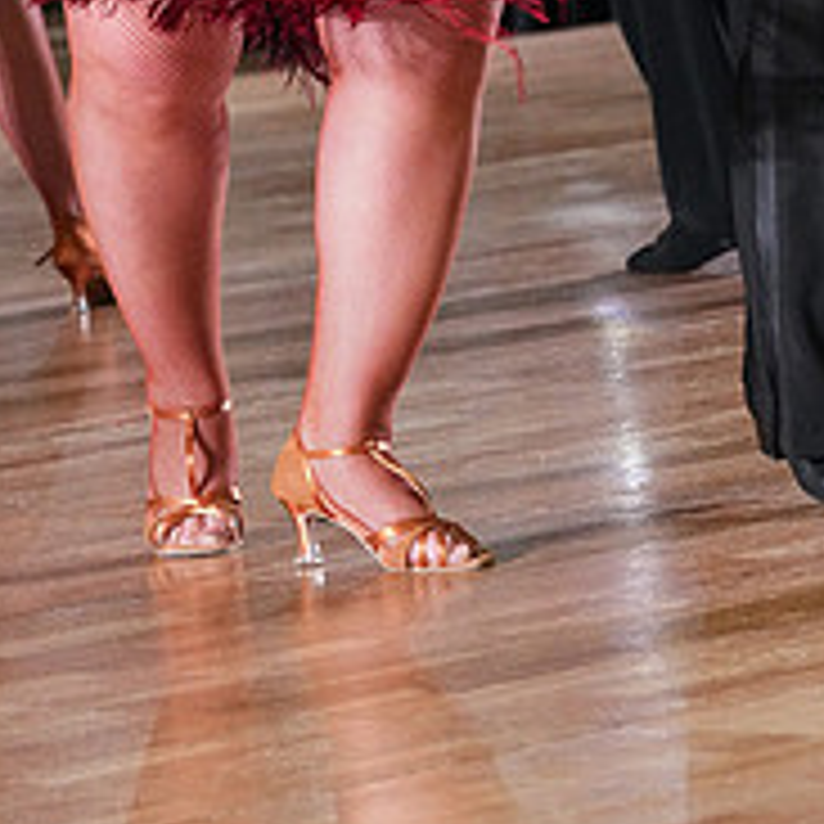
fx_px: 8780
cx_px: 525
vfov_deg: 5.3
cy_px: -437
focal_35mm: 326
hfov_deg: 5.4
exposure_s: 1/400
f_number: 5
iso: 8000
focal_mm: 121
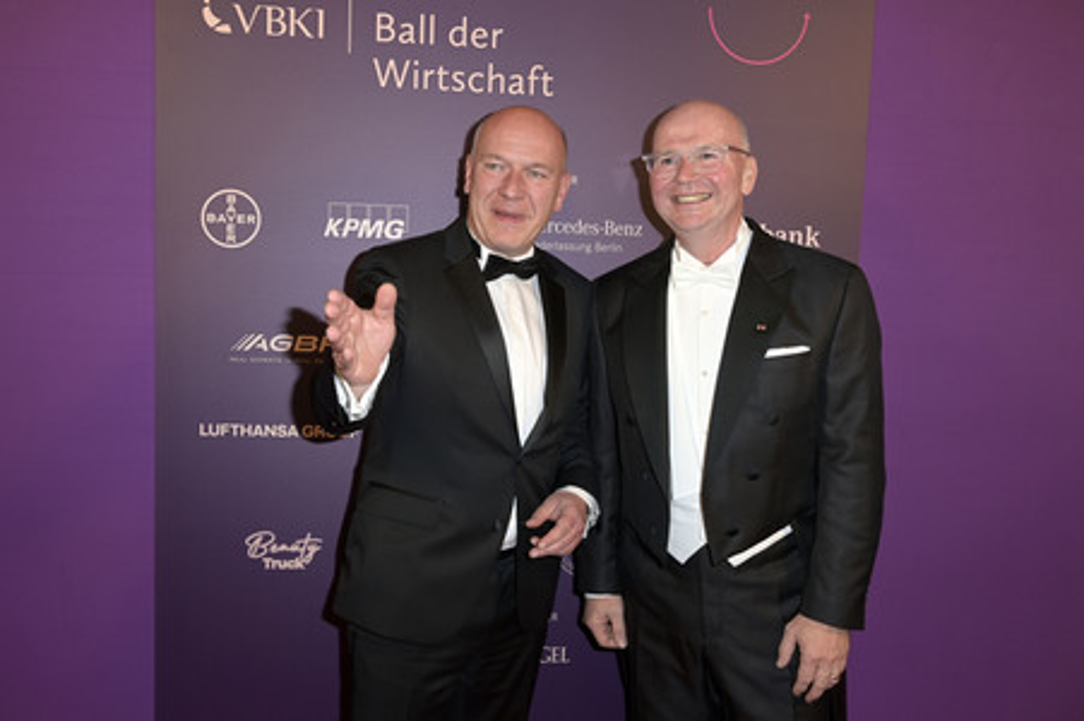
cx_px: 542
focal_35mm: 32
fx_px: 963
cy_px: 360
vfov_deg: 41.1
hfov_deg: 58.8
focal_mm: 32
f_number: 5.6
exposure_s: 1/250
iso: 640
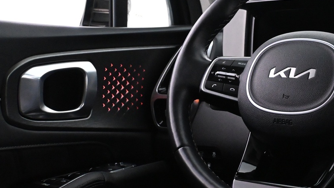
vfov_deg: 17.6
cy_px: 74
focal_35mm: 69
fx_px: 607
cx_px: 297
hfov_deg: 29.6
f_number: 4
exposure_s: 1/40
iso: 5600
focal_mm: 22.5
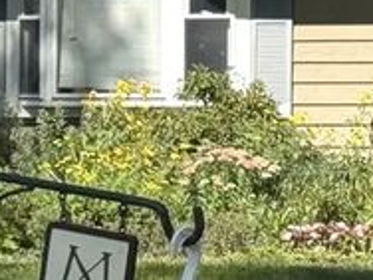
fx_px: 2823
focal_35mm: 262
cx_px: 911
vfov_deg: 5.6
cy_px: -46
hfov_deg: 7.1
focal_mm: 6.76
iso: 64
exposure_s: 1/2611
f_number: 1.78
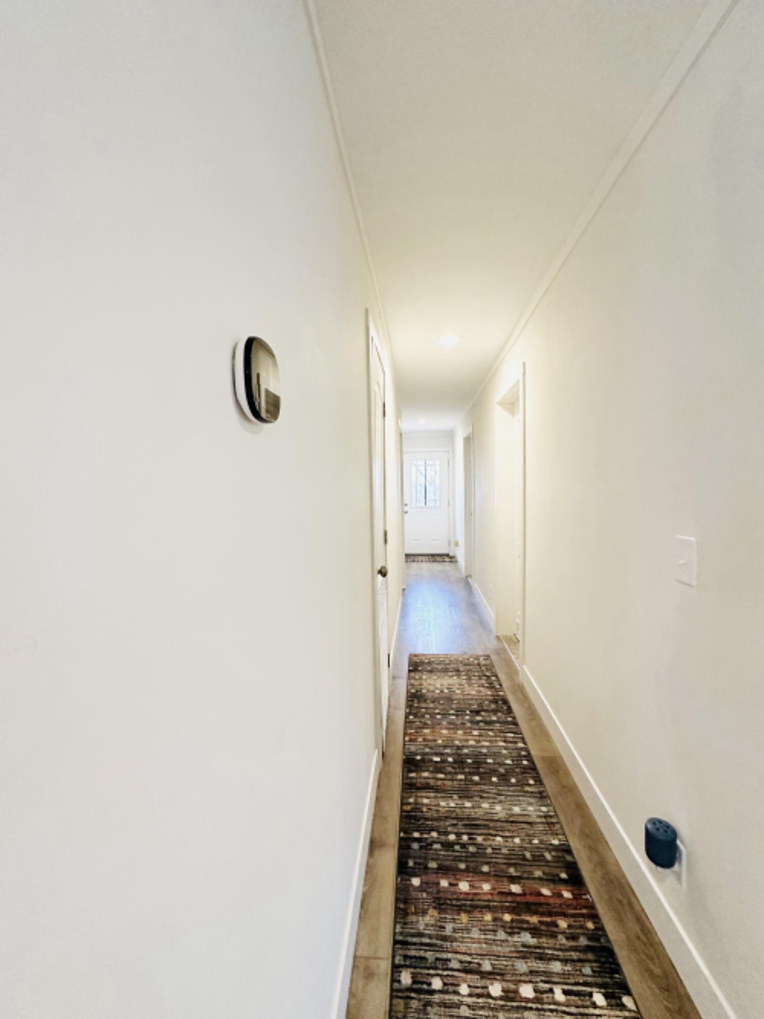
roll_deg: +0.8
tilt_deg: -2.1
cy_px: 510
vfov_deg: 102.1
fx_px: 412
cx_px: 382
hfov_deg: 85.7
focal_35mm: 14
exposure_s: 1/120
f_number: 2.2
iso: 250
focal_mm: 2.22
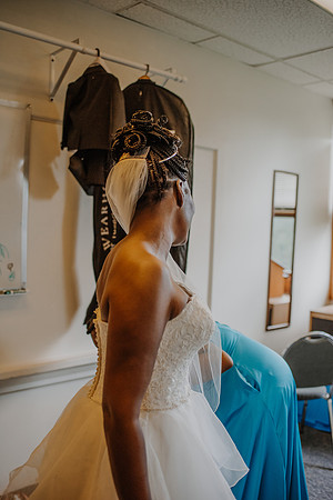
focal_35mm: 35
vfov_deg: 54.4
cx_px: 166
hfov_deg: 37.9
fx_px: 486
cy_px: 250
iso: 1400
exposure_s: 1/1000
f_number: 2.2
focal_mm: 35
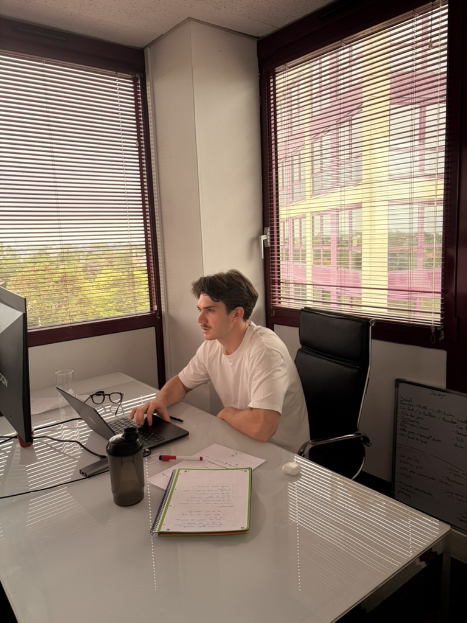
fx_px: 468
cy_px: 312
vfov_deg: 67.3
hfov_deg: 53.1
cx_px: 234
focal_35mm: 26
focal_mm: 5.96
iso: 125
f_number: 1.6
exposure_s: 1/96
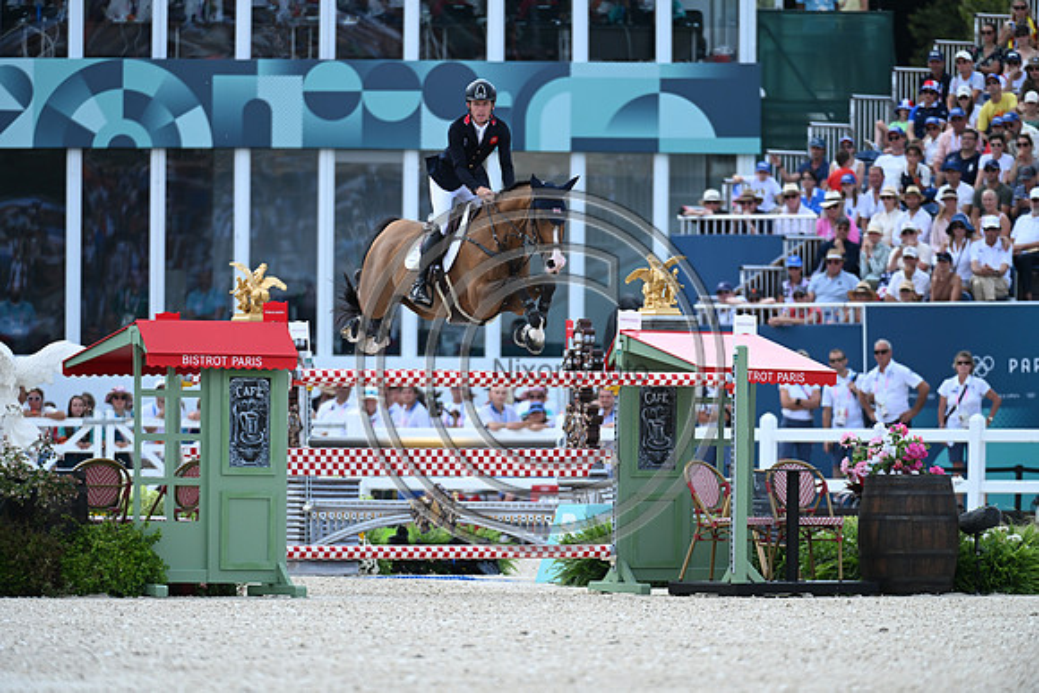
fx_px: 11547
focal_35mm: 400
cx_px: 520
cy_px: 346
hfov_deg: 5.2
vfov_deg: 3.4
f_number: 5
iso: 450
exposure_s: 1/1250
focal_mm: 400
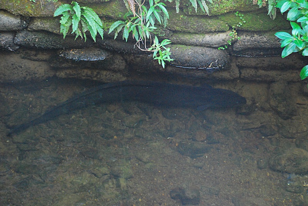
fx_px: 1028
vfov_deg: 11.5
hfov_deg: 17.0
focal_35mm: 120
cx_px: 154
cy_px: 103
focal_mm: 80
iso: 1600
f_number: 5.6
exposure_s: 1/20
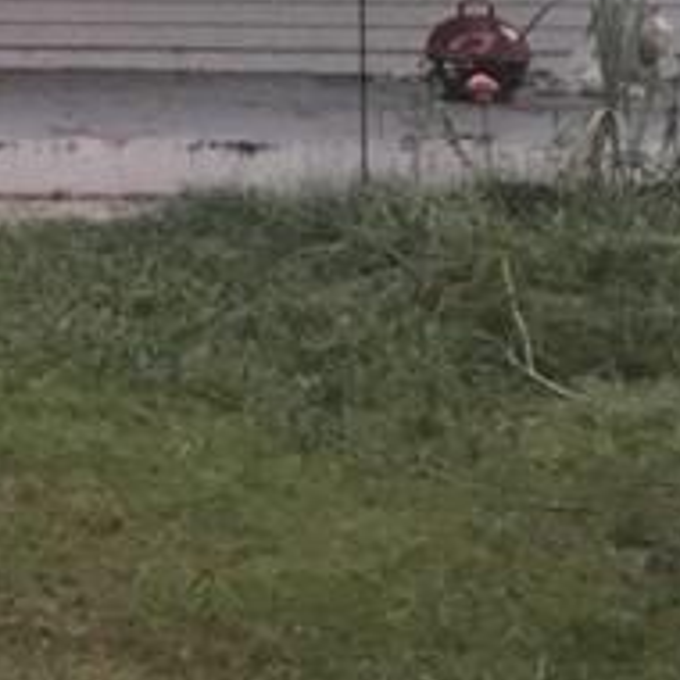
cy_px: -404
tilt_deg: +3.7
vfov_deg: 12.0
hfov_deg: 11.2
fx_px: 3067
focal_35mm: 138
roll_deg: +0.0
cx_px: -787
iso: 100
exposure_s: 1/4
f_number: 2.2
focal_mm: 4.15
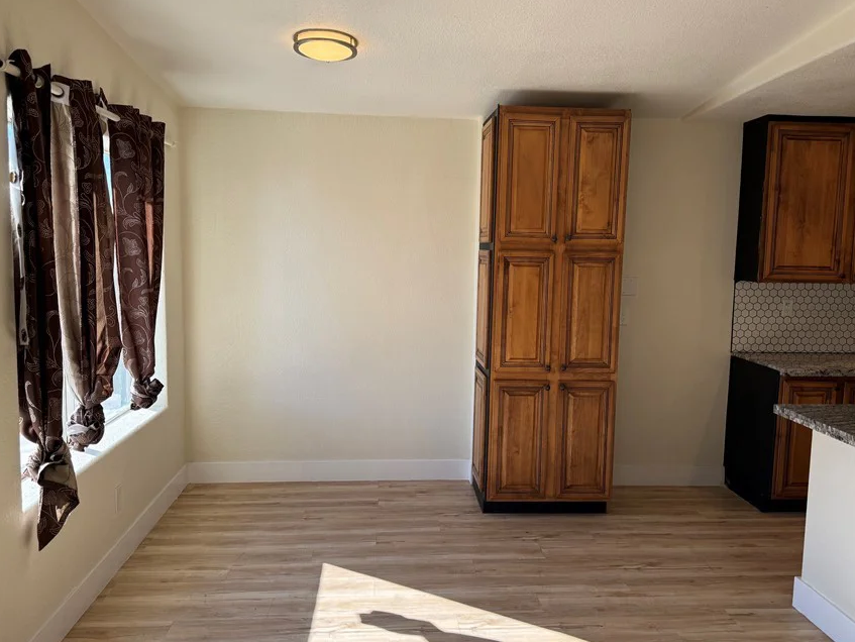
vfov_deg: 48.3
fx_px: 717
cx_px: 437
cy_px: 327
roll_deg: -1.1
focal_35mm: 29
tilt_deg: -4.8
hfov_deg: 61.6
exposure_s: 1/643
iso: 100
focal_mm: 6.76
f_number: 1.78
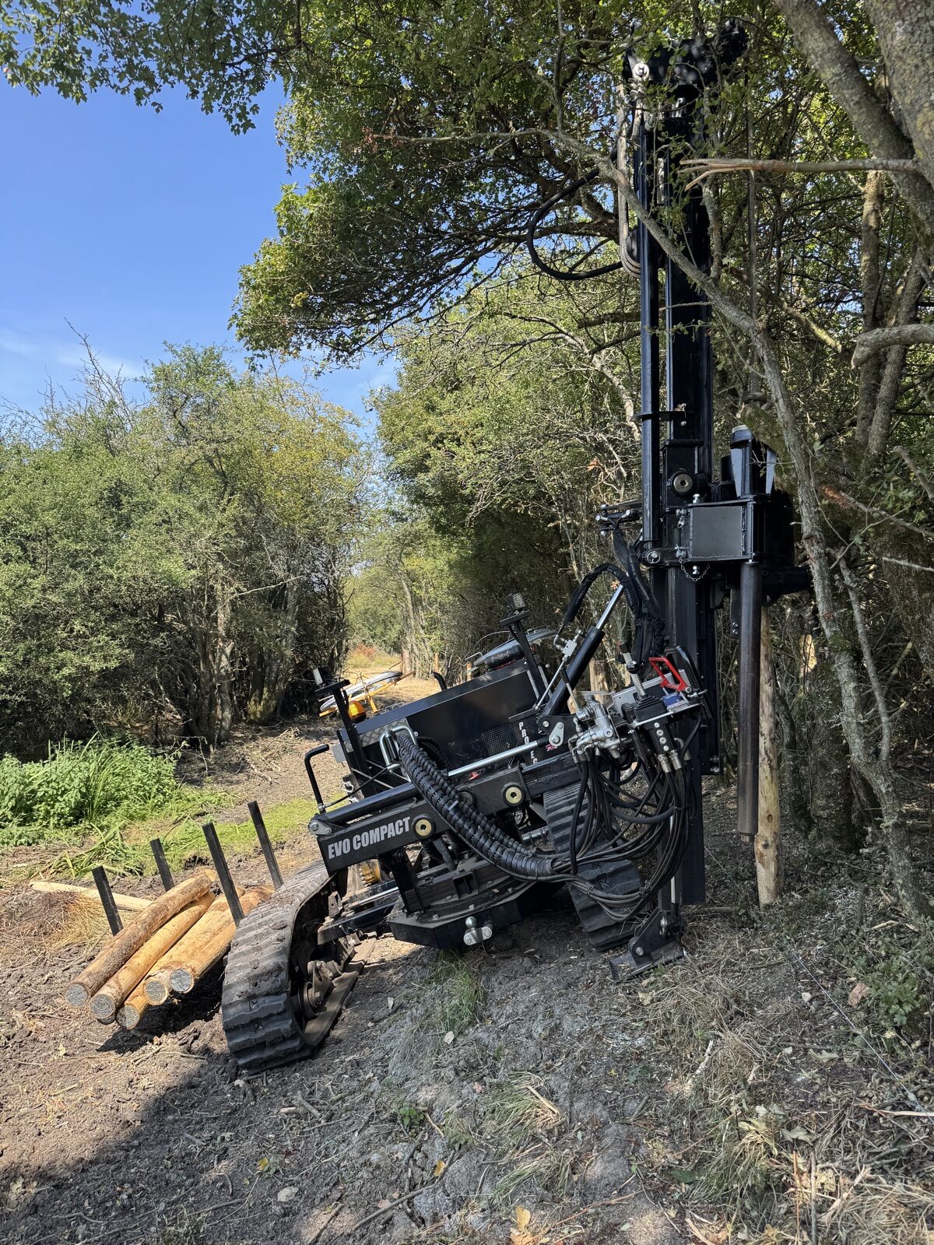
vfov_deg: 71.6
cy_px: 622
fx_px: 863
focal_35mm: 24
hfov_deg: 56.8
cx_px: 467
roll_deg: +0.4
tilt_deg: +1.2
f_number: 1.78
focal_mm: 6.76
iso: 80
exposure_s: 1/966
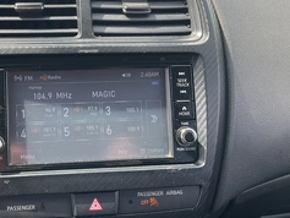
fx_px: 411
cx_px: 76
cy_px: 83
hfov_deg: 38.0
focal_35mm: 49
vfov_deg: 29.6
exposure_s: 1/123
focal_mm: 3
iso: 16
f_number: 1.8
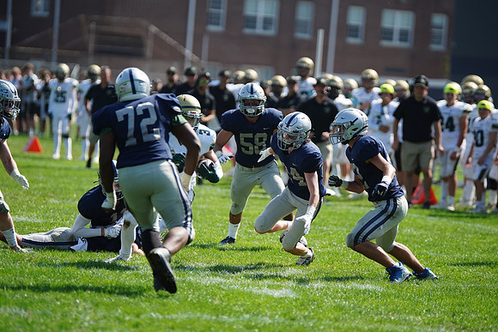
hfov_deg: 8.8
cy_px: 166
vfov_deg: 5.9
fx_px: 3238
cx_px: 249
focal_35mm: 234
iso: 400
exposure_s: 1/3200
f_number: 2.8
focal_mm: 234
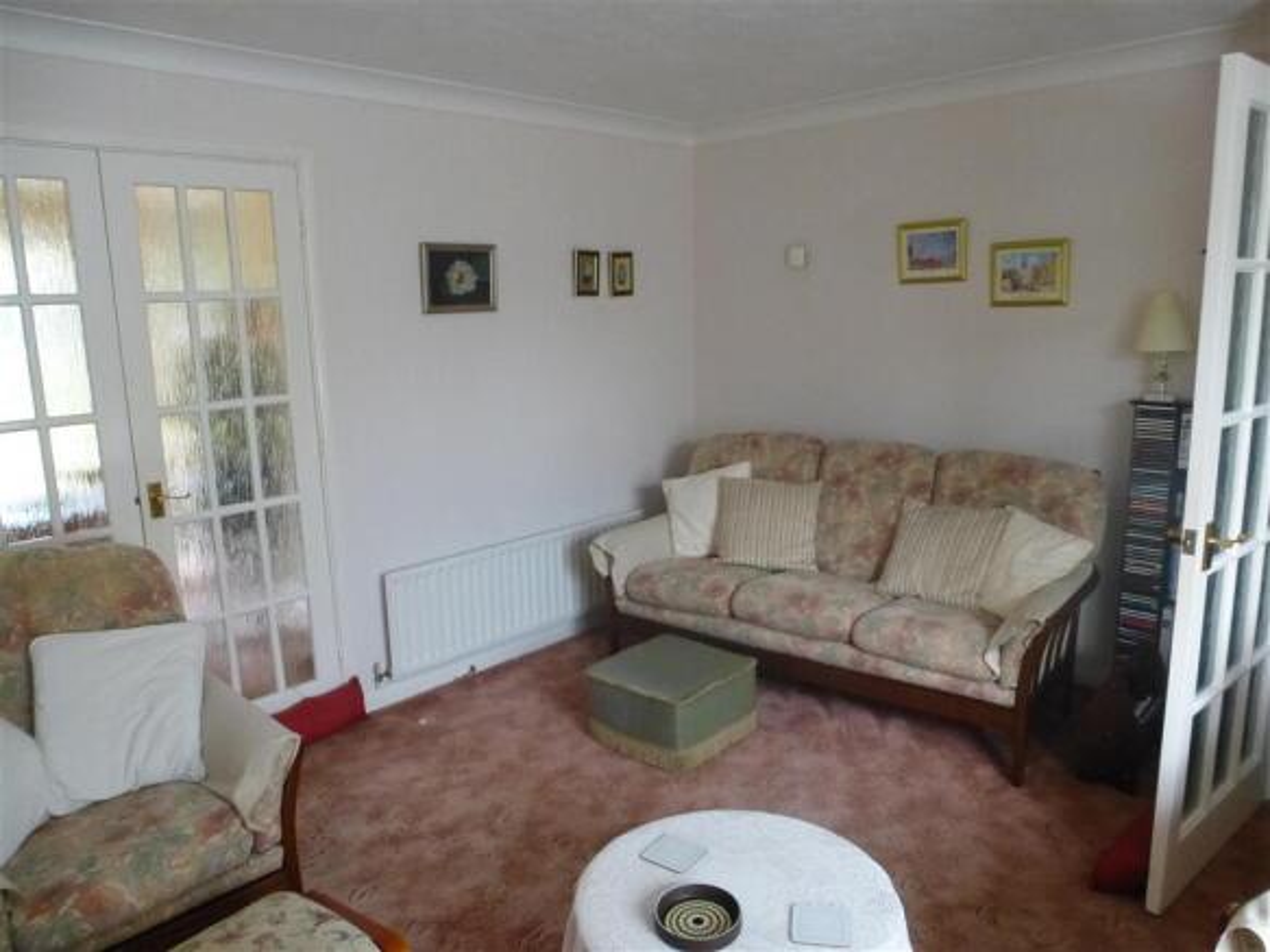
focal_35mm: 24
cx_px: 635
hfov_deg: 71.6
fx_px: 880
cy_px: 476
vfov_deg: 56.8
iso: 800
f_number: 3.3
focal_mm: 4.3
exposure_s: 1/60
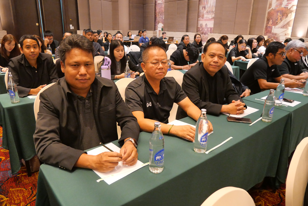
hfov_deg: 73.7
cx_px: 154
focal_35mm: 24
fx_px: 205
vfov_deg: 53.2
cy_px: 103
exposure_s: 1/80
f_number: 3.5
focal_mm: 12
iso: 3200
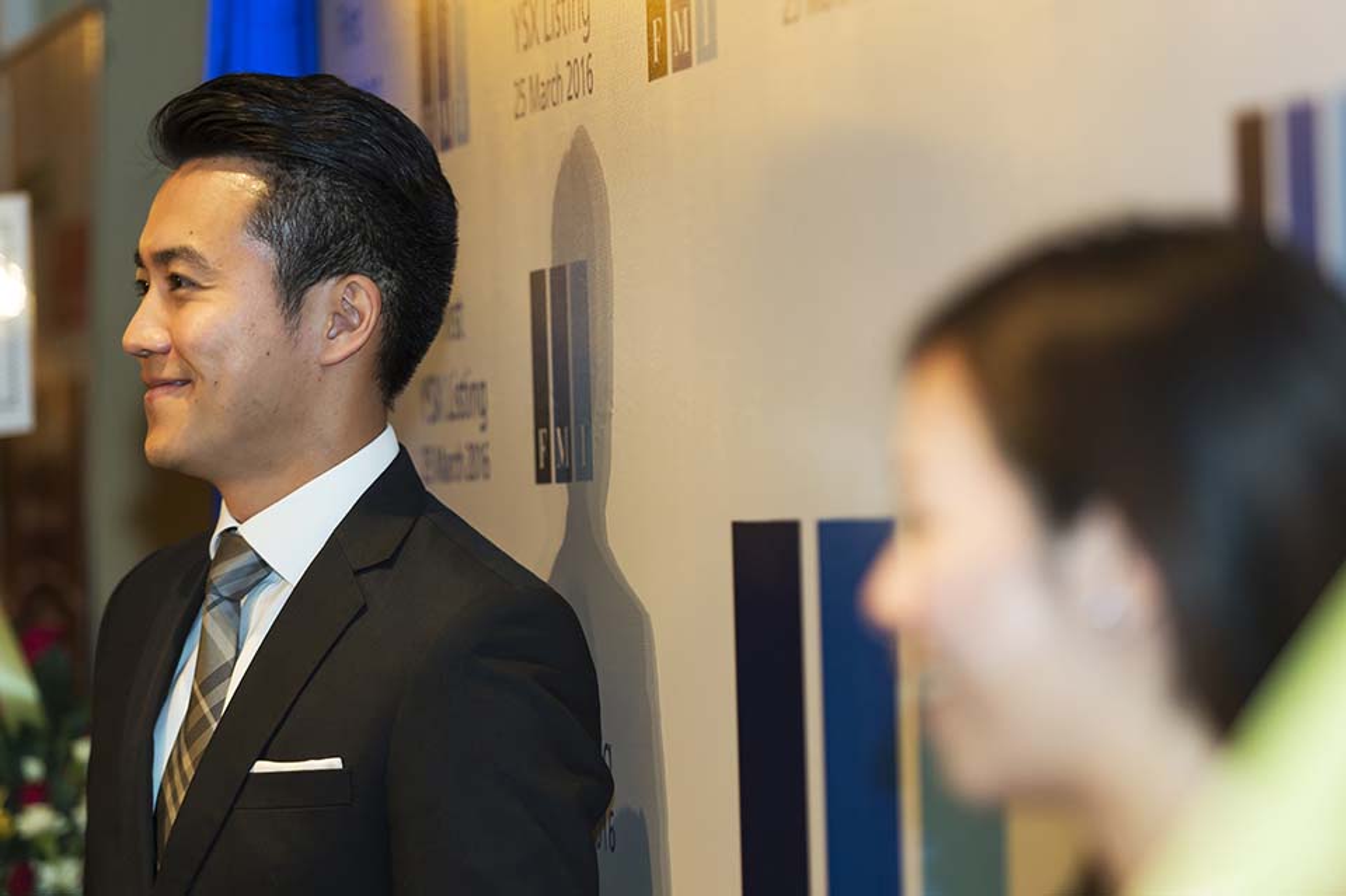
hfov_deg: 14.2
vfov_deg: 9.5
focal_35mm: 145
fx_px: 5418
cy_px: 448
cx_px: 673
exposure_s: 1/100
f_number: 3.5
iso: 1250
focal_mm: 145
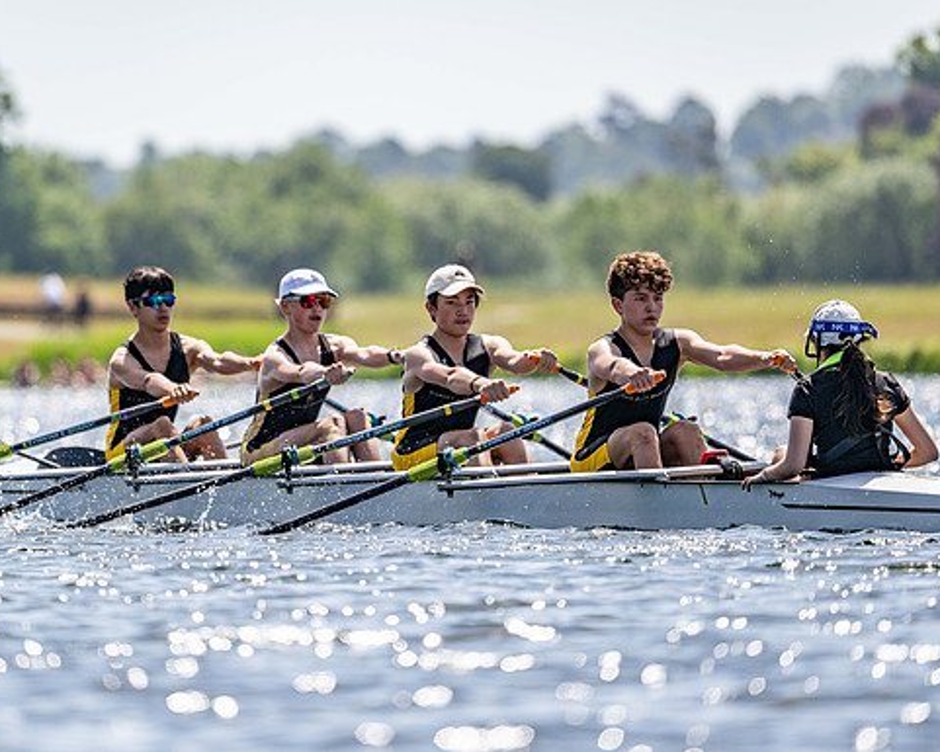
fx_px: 12605
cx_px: 387
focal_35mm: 453
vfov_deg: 3.4
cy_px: 376
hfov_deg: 4.3
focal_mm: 400
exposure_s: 1/2500
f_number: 4.5
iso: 200
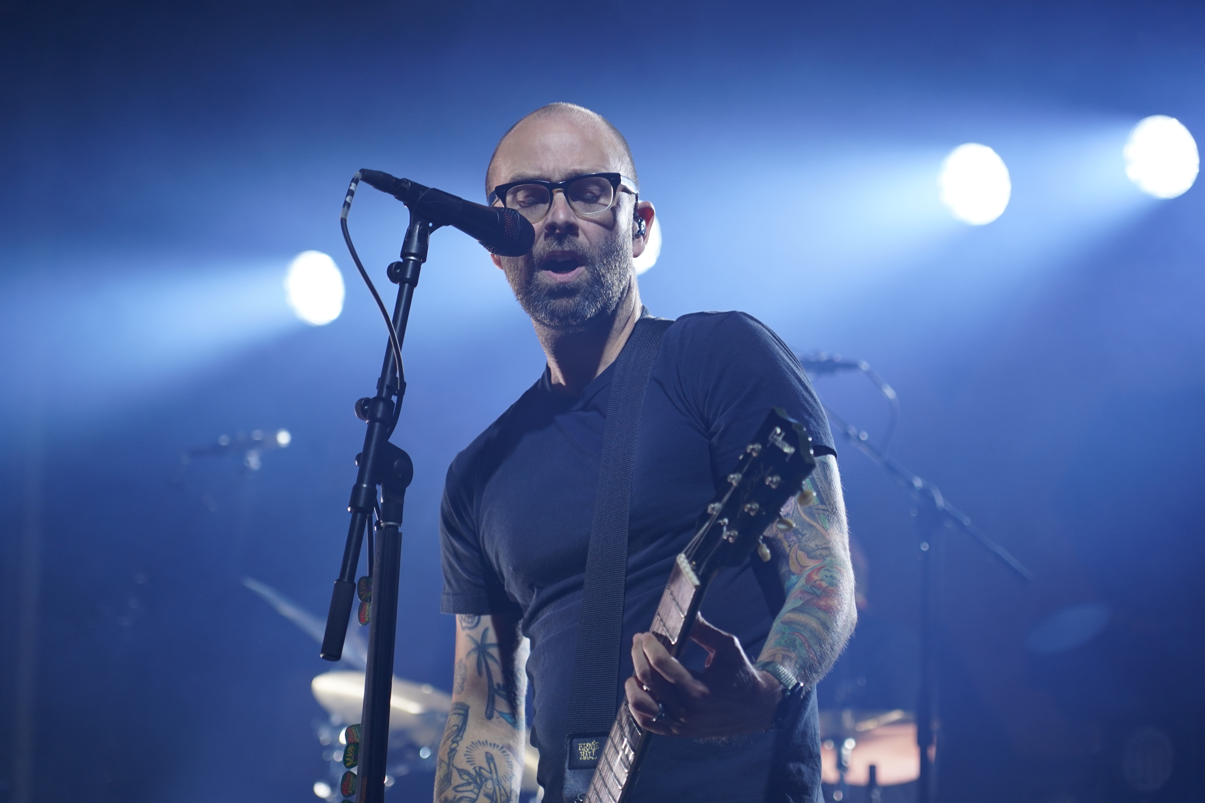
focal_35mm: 105
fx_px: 3514
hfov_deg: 19.5
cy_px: 402
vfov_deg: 13.0
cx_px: 602
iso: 500
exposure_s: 1/160
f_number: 4
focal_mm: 105
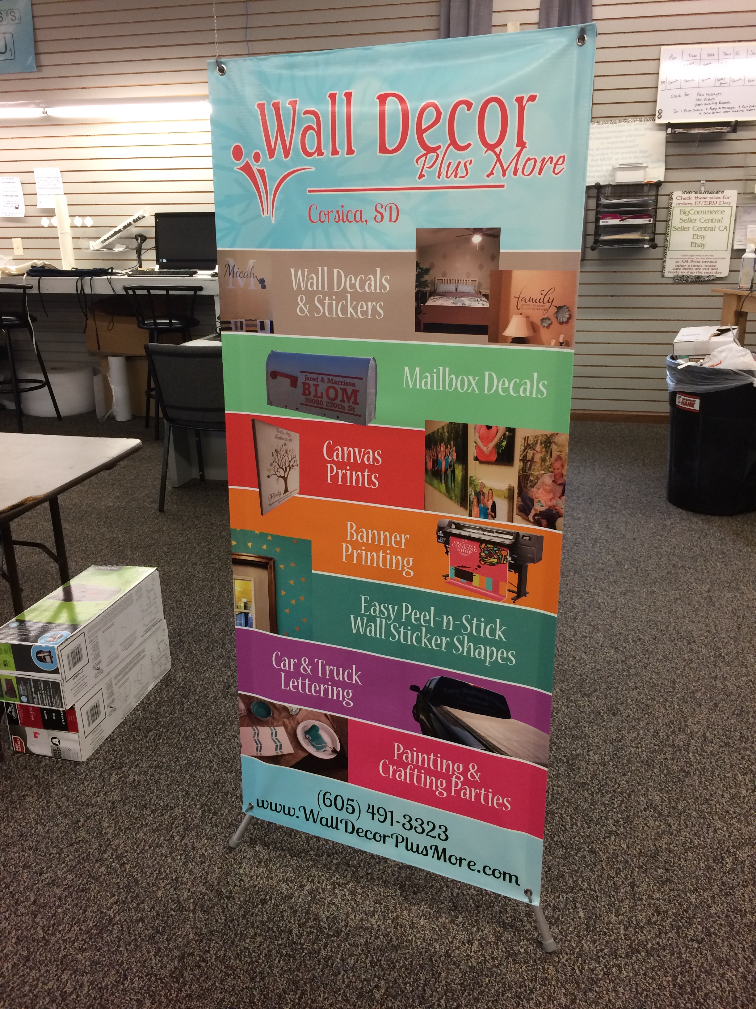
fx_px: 844
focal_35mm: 29
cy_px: 504
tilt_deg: -20.3
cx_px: 378
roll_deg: -0.4
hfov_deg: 48.2
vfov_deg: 61.7
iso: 50
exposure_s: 1/30
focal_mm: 4.15
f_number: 2.2
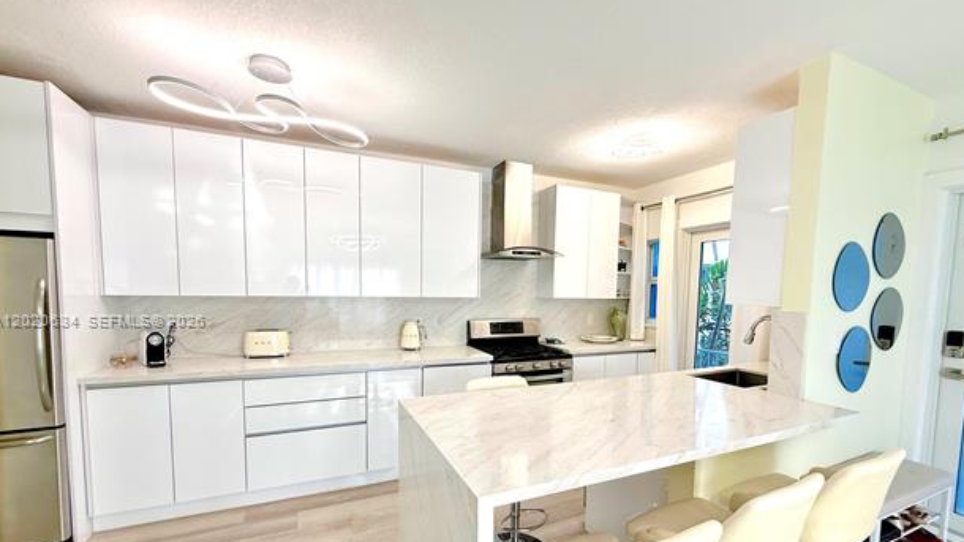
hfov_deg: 99.4
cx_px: 493
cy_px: 321
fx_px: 409
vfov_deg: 66.5
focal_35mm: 16
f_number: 2.2
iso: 100
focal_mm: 2.22
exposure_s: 1/101
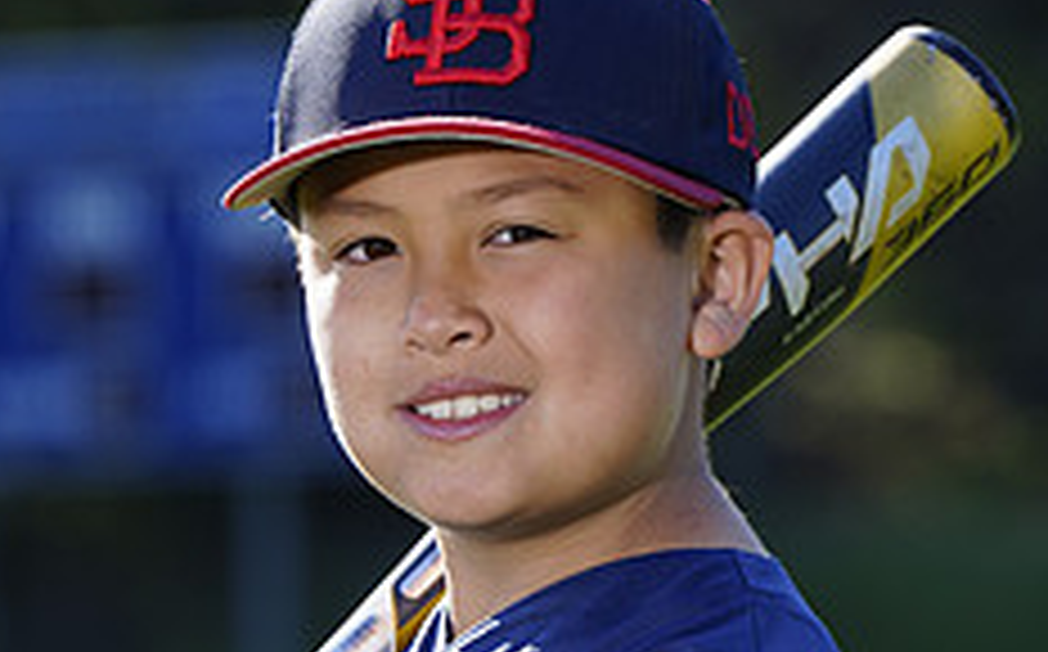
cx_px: 412
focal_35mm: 417
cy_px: 845
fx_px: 11896
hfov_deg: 5.0
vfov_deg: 3.1
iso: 100
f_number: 5
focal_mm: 164
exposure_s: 1/250
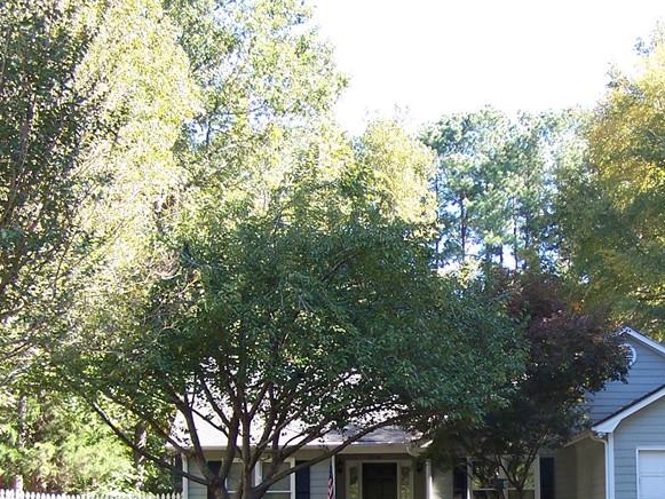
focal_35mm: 67
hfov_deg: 28.6
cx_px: 493
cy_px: 420
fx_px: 1287
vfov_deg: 21.6
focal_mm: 6.3
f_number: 2.8
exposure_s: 1/90
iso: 80
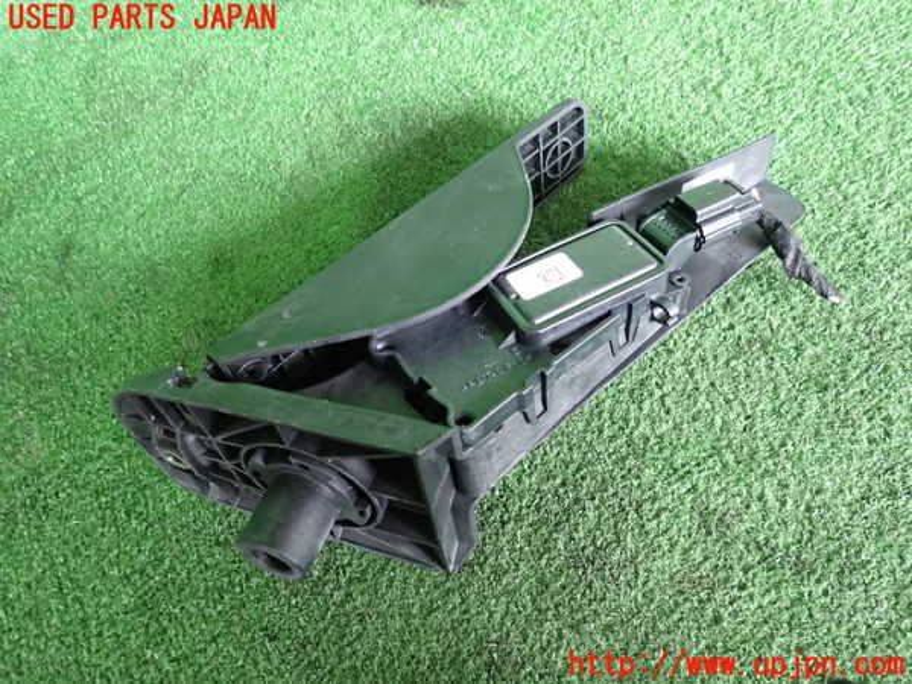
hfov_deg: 69.4
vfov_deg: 54.9
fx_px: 659
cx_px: 456
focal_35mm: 25
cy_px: 342
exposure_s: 1/15
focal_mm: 4.5
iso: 800
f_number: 2
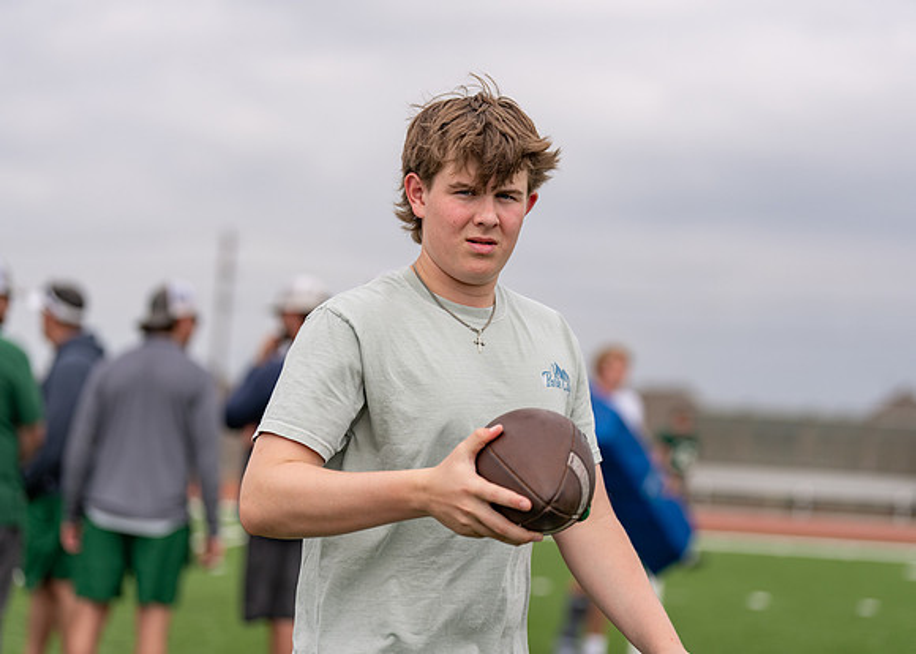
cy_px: 327
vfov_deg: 12.5
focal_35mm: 115
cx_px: 458
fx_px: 2981
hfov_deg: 17.5
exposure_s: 1/2500
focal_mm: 109
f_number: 2.8
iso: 160
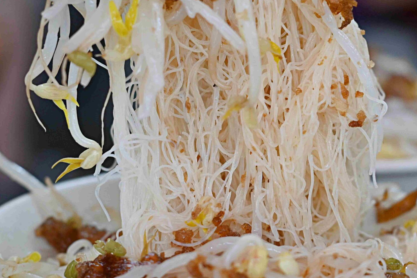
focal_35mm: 127
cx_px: 249
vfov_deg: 10.8
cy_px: 60
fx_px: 1471
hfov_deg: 16.1
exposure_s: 1/200
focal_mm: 50
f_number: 3.2
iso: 280
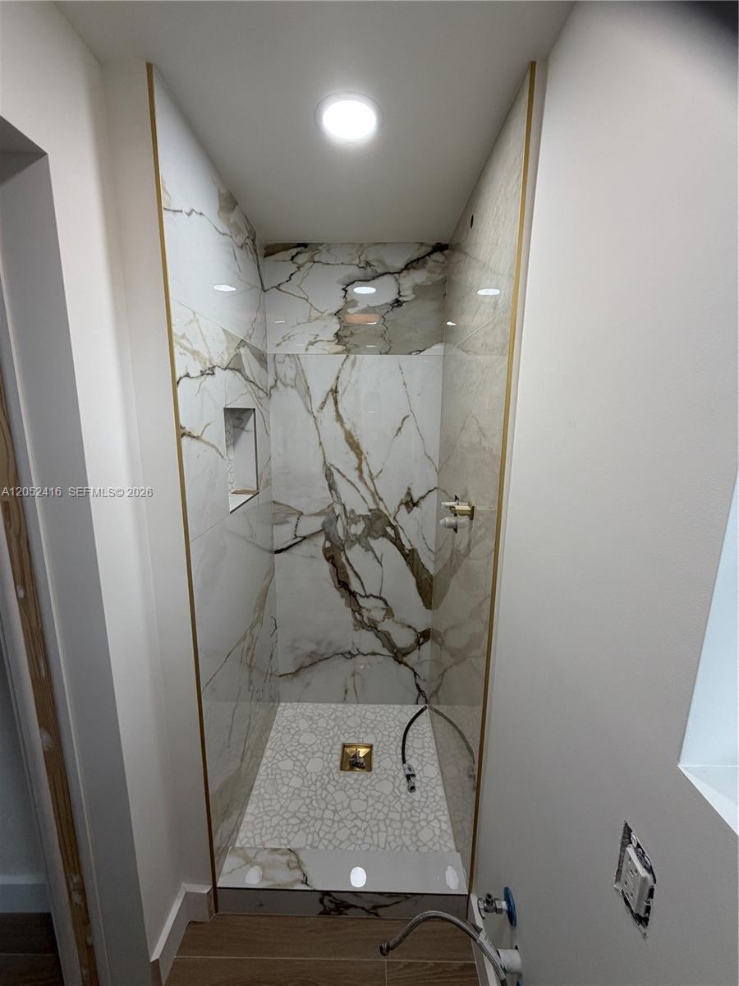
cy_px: 493
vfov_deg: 102.1
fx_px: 399
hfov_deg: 85.7
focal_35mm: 14
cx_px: 370
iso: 100
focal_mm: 2.22
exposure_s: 1/120
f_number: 2.2
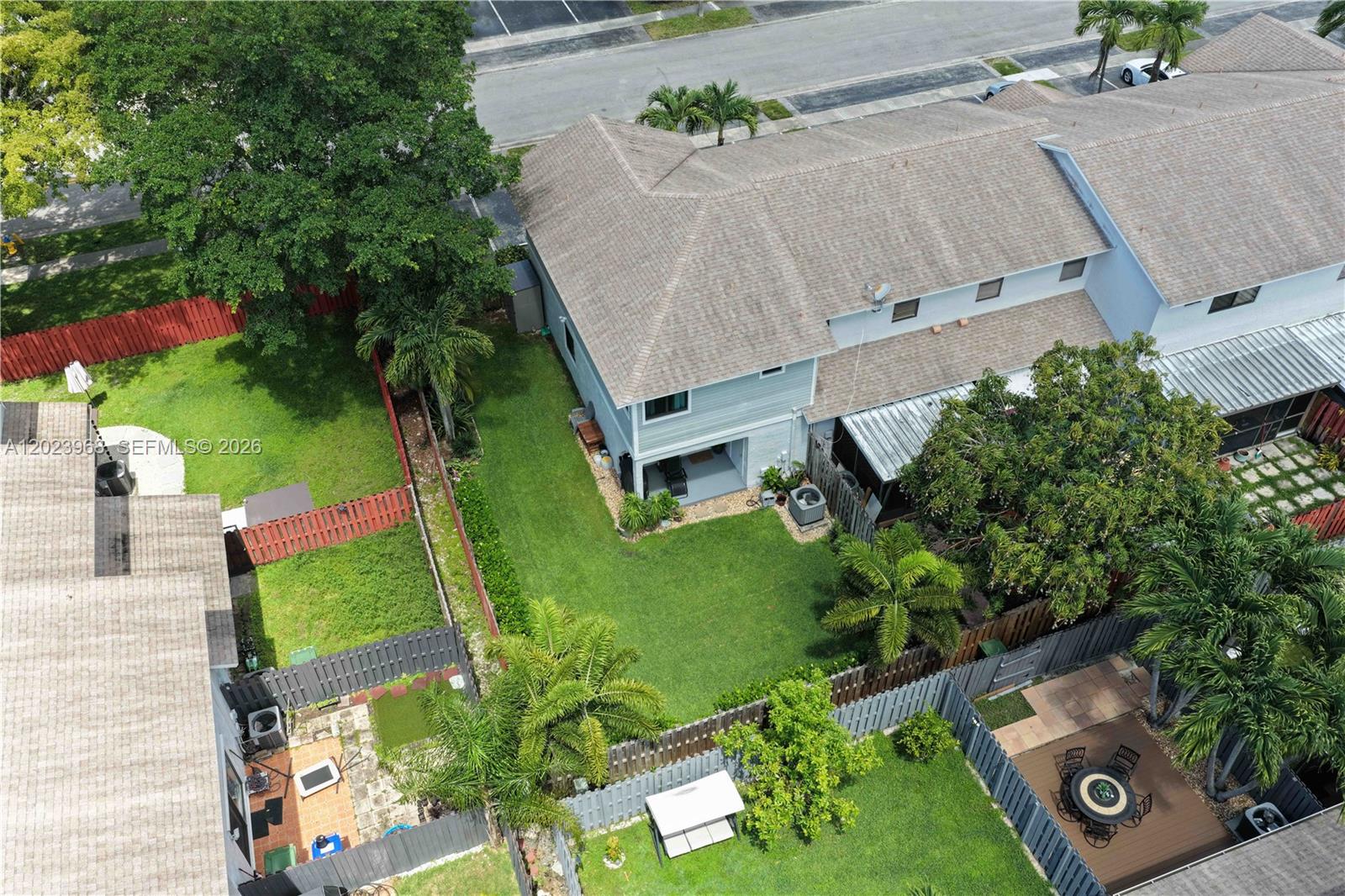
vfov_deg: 46.4
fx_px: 1046
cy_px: 448
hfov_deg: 65.5
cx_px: 672
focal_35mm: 28
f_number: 4
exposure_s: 1/320
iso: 160
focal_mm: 14.45
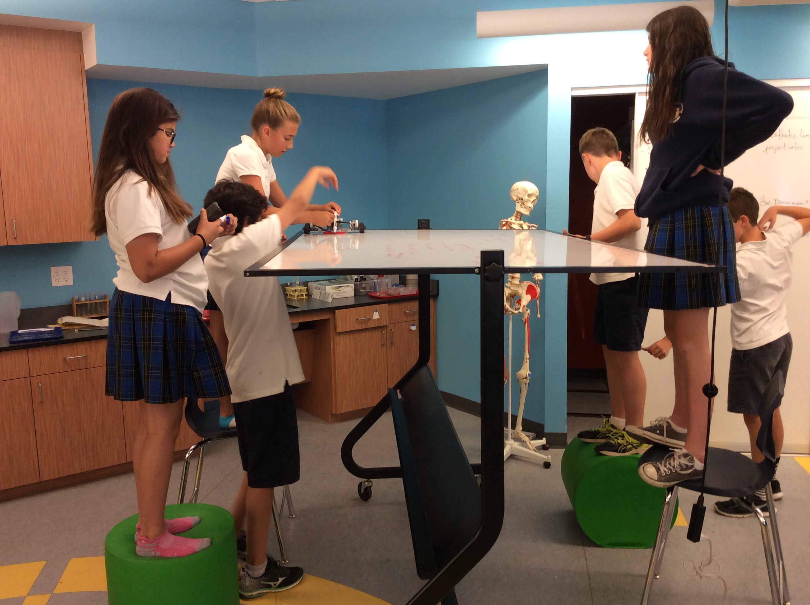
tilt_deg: -7.7
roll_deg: +1.6
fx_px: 748
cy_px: 302
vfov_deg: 44.1
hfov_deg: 56.9
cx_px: 405
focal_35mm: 32
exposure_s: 1/24
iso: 64
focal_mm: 3.3
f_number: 2.4
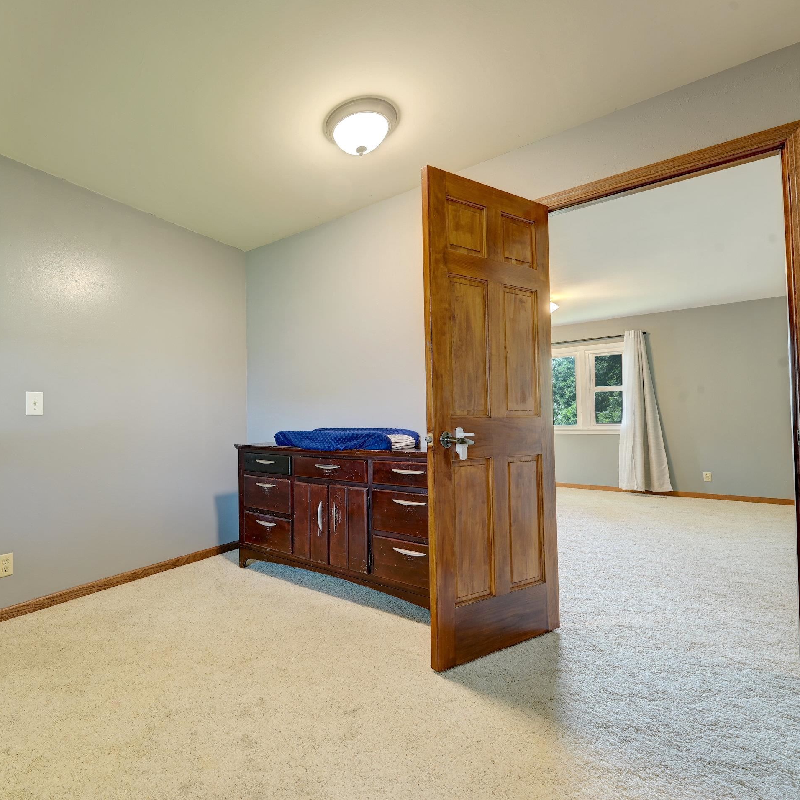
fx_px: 418
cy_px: 403
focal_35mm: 16
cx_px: 264
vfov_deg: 87.4
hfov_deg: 84.3
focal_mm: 12
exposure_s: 1.6
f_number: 8
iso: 100
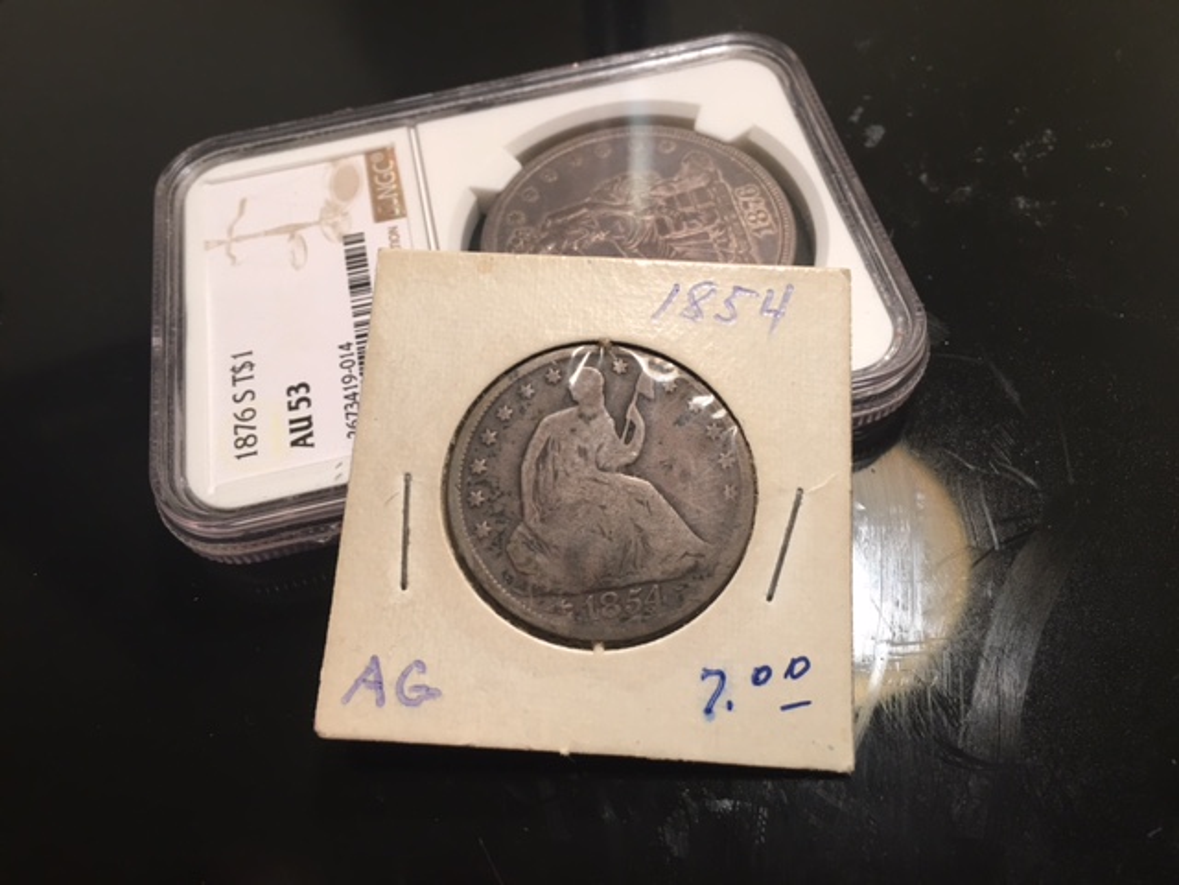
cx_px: 590
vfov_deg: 48.2
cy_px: 442
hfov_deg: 61.7
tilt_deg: -57.0
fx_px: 988
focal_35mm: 29
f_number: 2.2
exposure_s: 1/15
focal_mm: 4.15
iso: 25
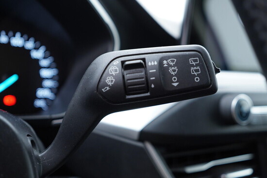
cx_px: 134
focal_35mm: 36
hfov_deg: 53.1
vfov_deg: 36.9
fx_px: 267
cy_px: 89
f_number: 2.8
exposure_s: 1/40
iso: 320
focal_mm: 24
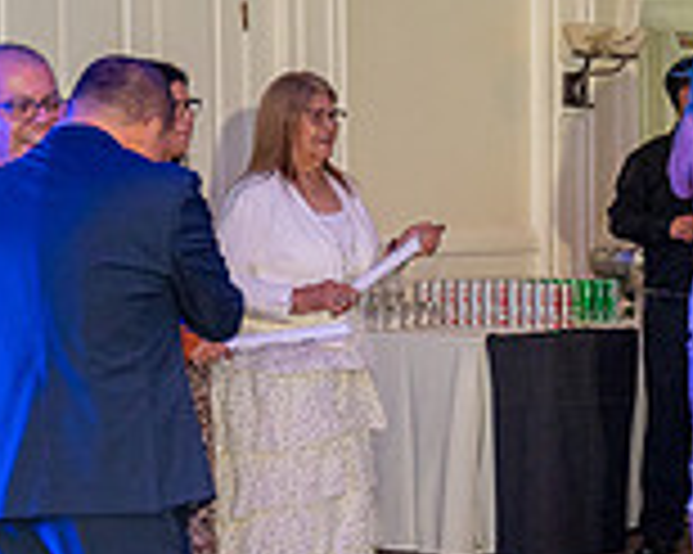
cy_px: 358
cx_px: 1251
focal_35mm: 156
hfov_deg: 11.5
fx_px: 3198
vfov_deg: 9.9
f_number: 2.8
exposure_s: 1/200
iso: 1250
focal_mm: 44
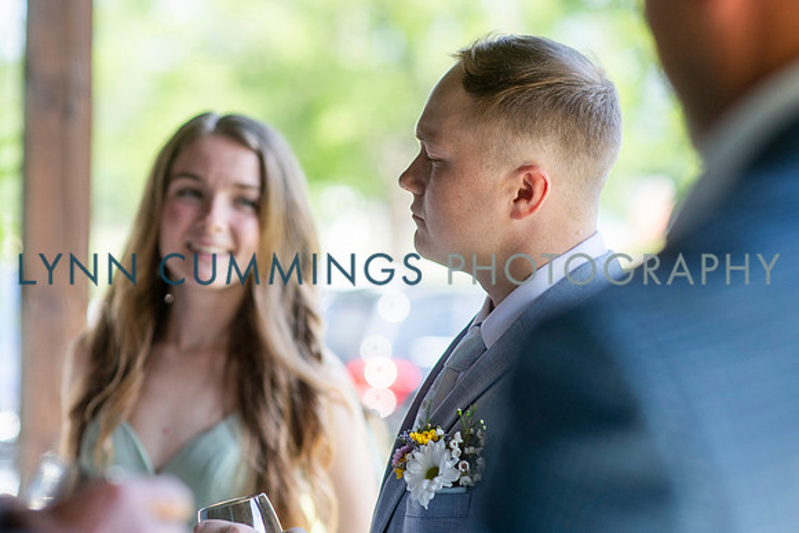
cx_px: 303
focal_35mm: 108
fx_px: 2388
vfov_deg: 12.7
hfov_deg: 19.0
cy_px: 267
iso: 320
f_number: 2.2
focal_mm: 85
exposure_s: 1/1600
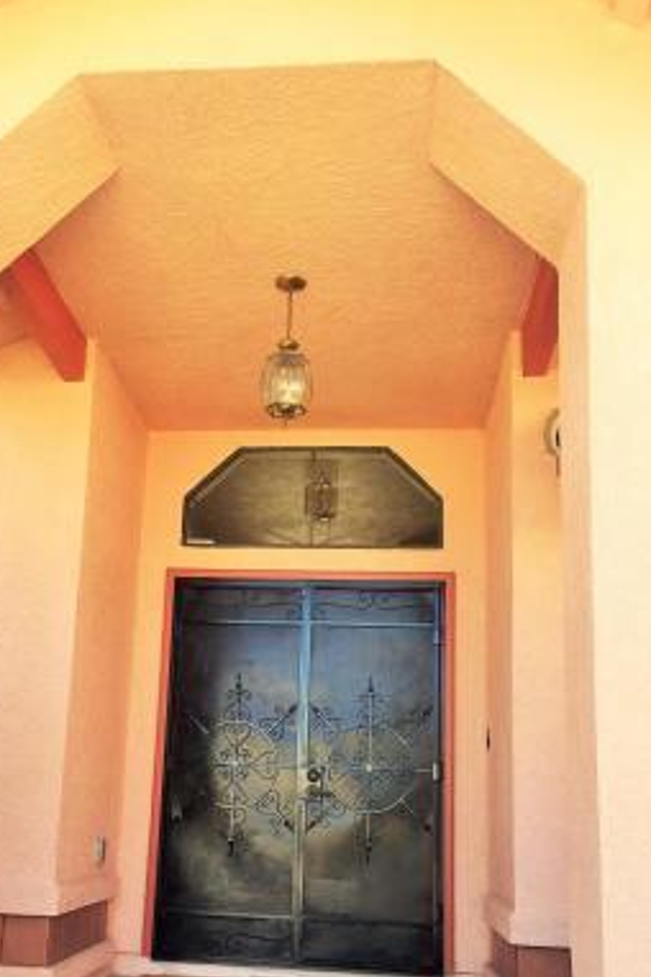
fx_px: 1031
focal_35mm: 38
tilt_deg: +13.2
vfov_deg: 50.2
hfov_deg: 34.9
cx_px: 259
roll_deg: -2.1
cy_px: 610
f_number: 2.2
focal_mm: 4.15
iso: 32
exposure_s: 1/388
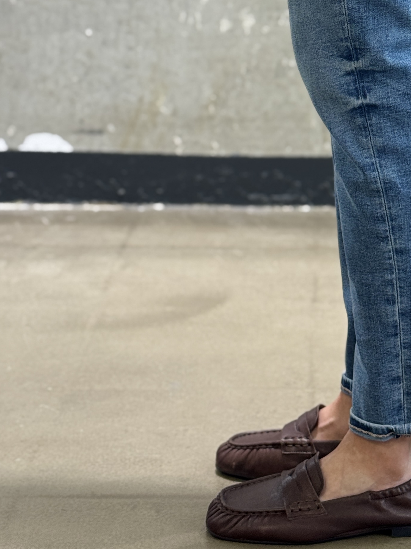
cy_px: -4
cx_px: 327
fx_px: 1662
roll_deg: -0.1
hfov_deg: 14.0
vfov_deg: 18.2
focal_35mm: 105
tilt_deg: -7.4
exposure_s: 1/100
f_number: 1.78
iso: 100
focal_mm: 6.76
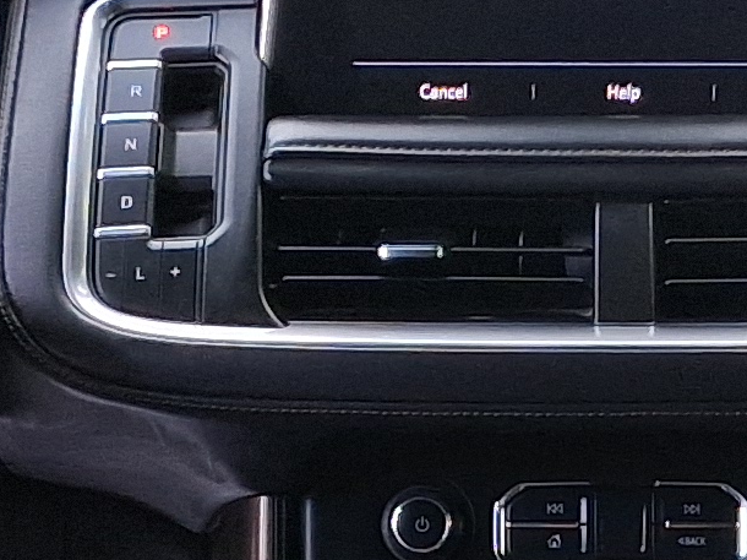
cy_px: 539
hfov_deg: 11.3
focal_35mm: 174
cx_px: 535
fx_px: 3753
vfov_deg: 8.5
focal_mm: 3.98
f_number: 1.8
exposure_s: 1/120
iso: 125
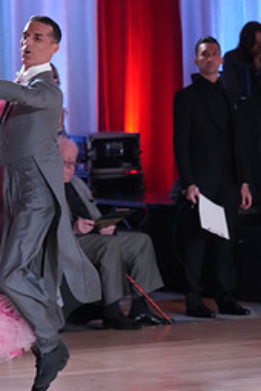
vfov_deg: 8.6
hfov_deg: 5.7
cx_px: -178
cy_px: 206
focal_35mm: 239
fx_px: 2599
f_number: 4.5
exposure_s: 1/250
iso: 4000
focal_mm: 105
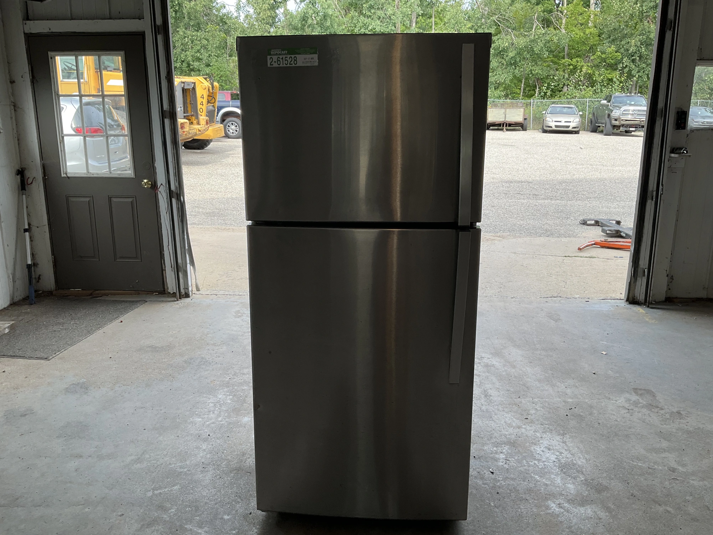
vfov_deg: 48.2
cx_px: 356
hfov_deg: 61.7
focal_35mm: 29
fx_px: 597
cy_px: 268
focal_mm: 3
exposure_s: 1/161
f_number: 1.8
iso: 20
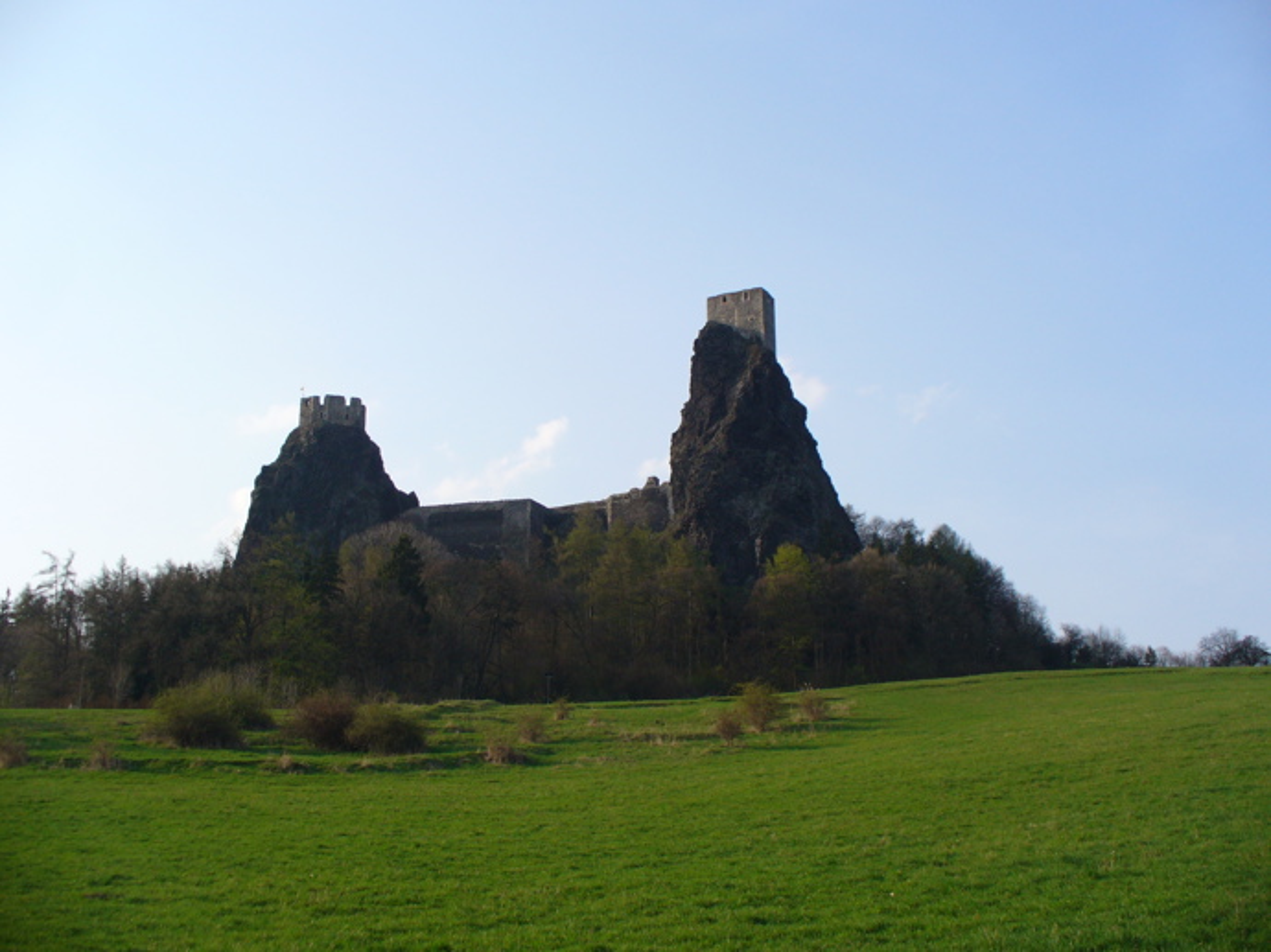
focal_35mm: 37
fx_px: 1358
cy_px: 476
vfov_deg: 38.6
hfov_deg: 50.2
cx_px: 636
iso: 80
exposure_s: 1/250
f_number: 5.6
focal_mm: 6.1
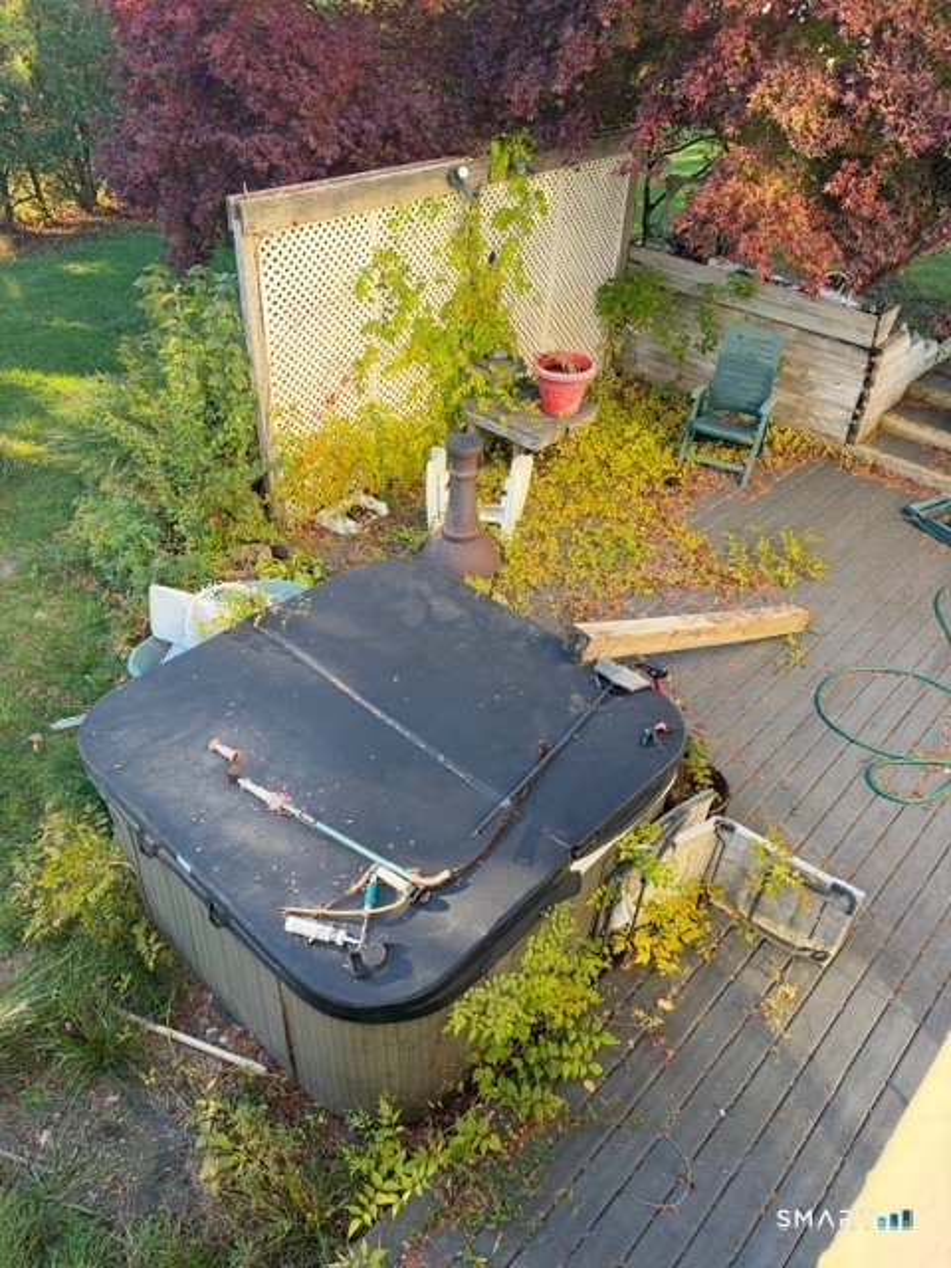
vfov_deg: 71.6
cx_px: 476
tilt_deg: -37.4
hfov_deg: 56.8
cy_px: 634
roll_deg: -3.0
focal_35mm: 24
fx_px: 879
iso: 100
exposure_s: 1/193
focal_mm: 6.93
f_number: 1.8
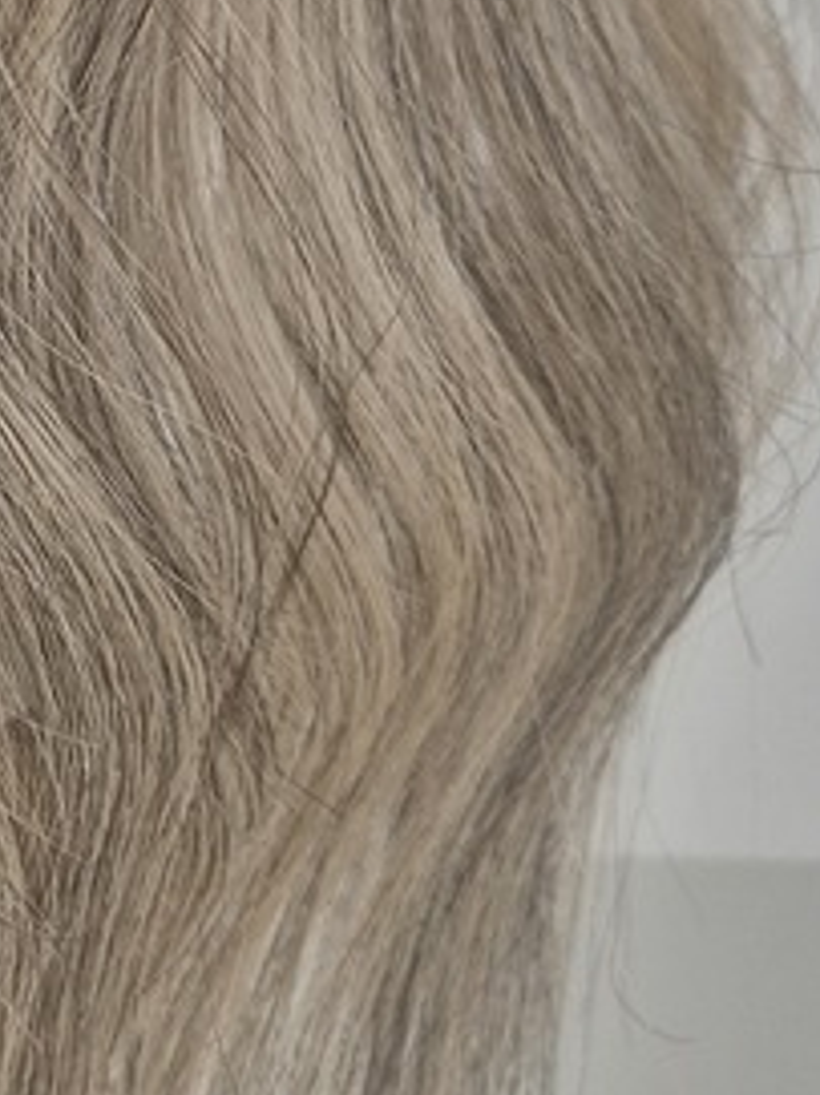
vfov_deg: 18.8
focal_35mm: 102
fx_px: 3224
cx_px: -347
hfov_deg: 13.8
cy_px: 32
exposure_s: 1/119
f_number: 1.8
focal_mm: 5.4
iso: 25
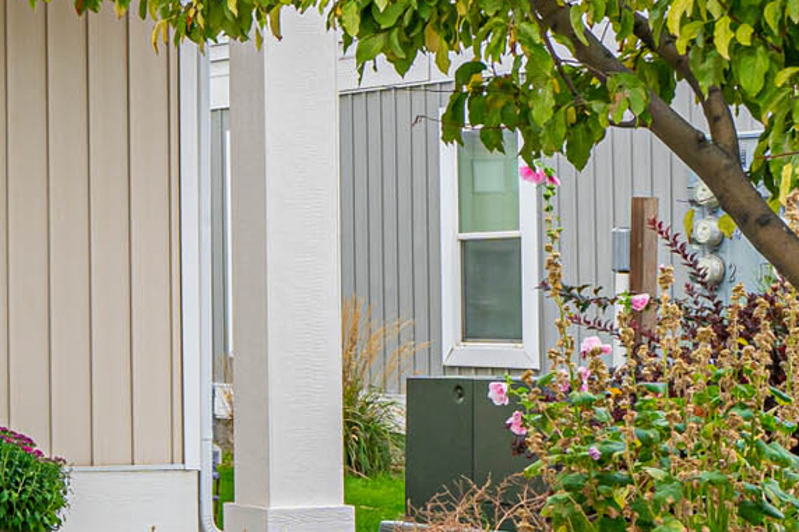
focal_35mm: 126
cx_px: -585
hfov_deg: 14.5
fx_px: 2796
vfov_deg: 10.9
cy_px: 226
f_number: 7.1
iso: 400
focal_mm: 35
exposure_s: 1/250
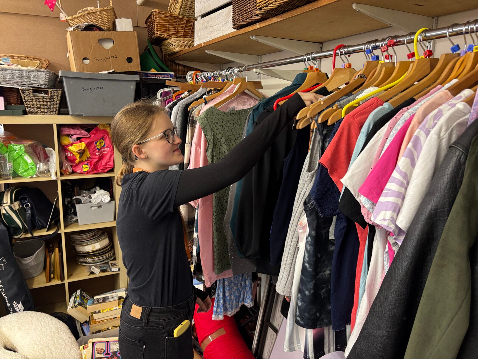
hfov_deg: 67.3
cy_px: 180
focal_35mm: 26
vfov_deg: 53.1
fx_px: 359
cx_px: 239
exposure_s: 1/50
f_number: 1.6
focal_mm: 5.96
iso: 160
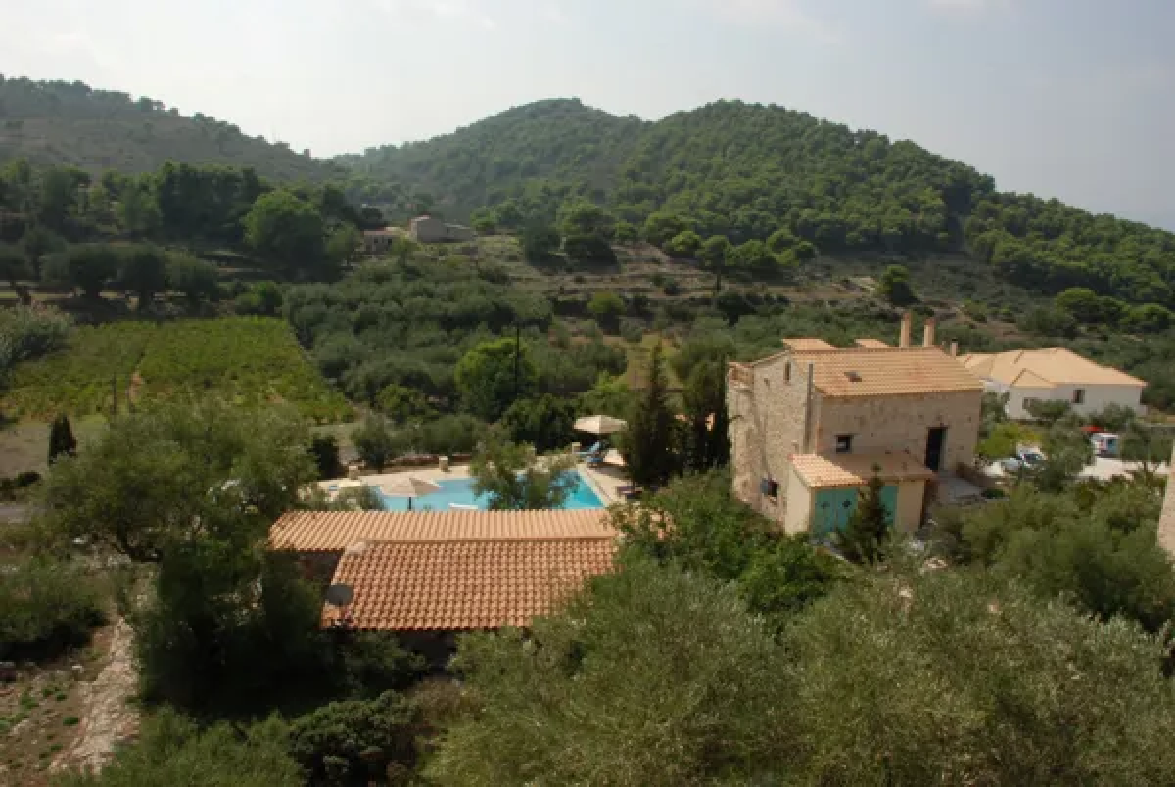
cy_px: 394
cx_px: 588
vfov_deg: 48.1
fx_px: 883
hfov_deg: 67.3
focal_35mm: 27
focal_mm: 18
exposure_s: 1/200
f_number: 20
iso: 500
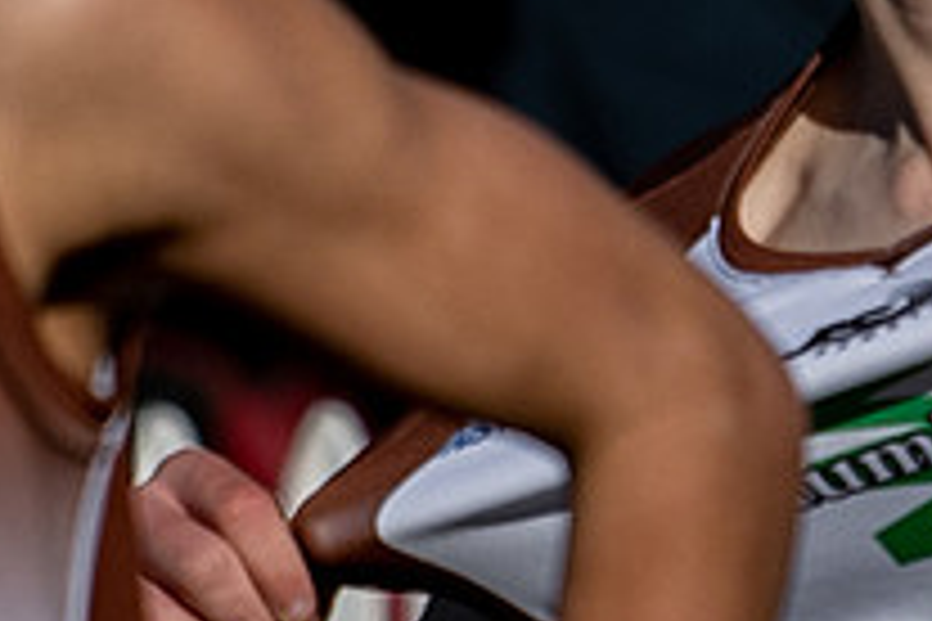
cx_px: 966
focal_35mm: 3206
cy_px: 201
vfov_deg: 0.4
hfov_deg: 0.6
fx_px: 82993
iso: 100
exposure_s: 1/2500
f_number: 3.5
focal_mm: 200
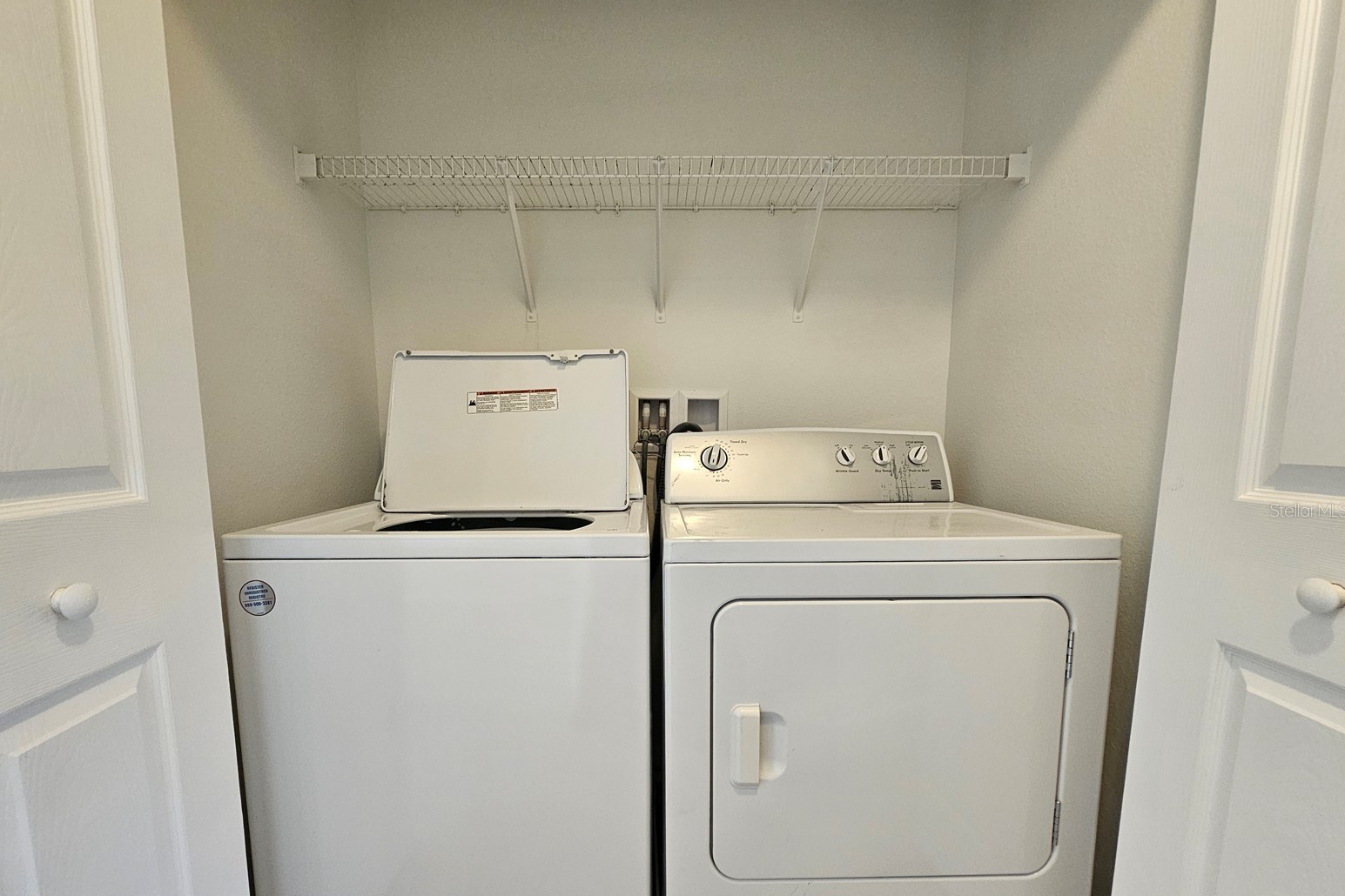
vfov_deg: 80.8
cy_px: 510
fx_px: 523
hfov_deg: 104.2
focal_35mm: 14
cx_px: 656
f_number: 2.2
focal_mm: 2.2
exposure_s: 1/60
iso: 250
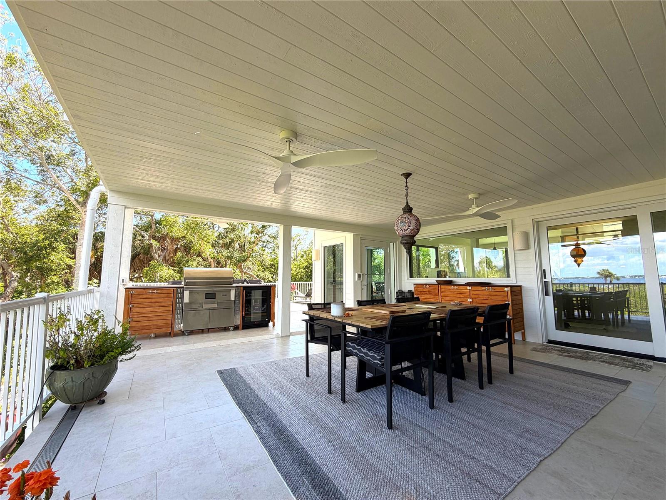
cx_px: 333
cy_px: 250
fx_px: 269
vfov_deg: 85.7
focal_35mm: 14
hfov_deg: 102.1
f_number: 2.2
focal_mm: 2.2
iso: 40
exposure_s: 1/228
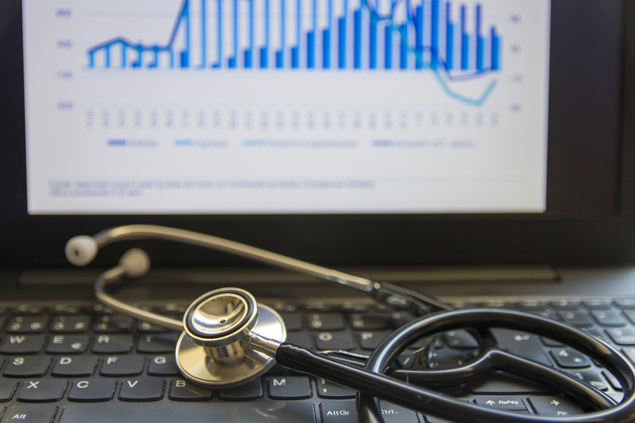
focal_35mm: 51
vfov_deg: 26.5
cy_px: 212
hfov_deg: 38.9
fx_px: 900
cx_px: 318
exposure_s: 1/60
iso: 200
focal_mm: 34
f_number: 2.8
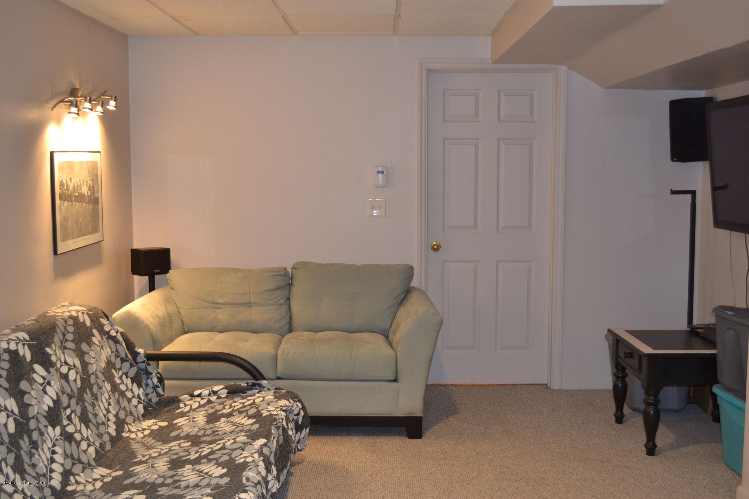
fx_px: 811
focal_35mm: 39
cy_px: 250
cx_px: 374
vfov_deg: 34.2
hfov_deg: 49.6
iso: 800
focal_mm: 26
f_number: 4.2
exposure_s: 1/30
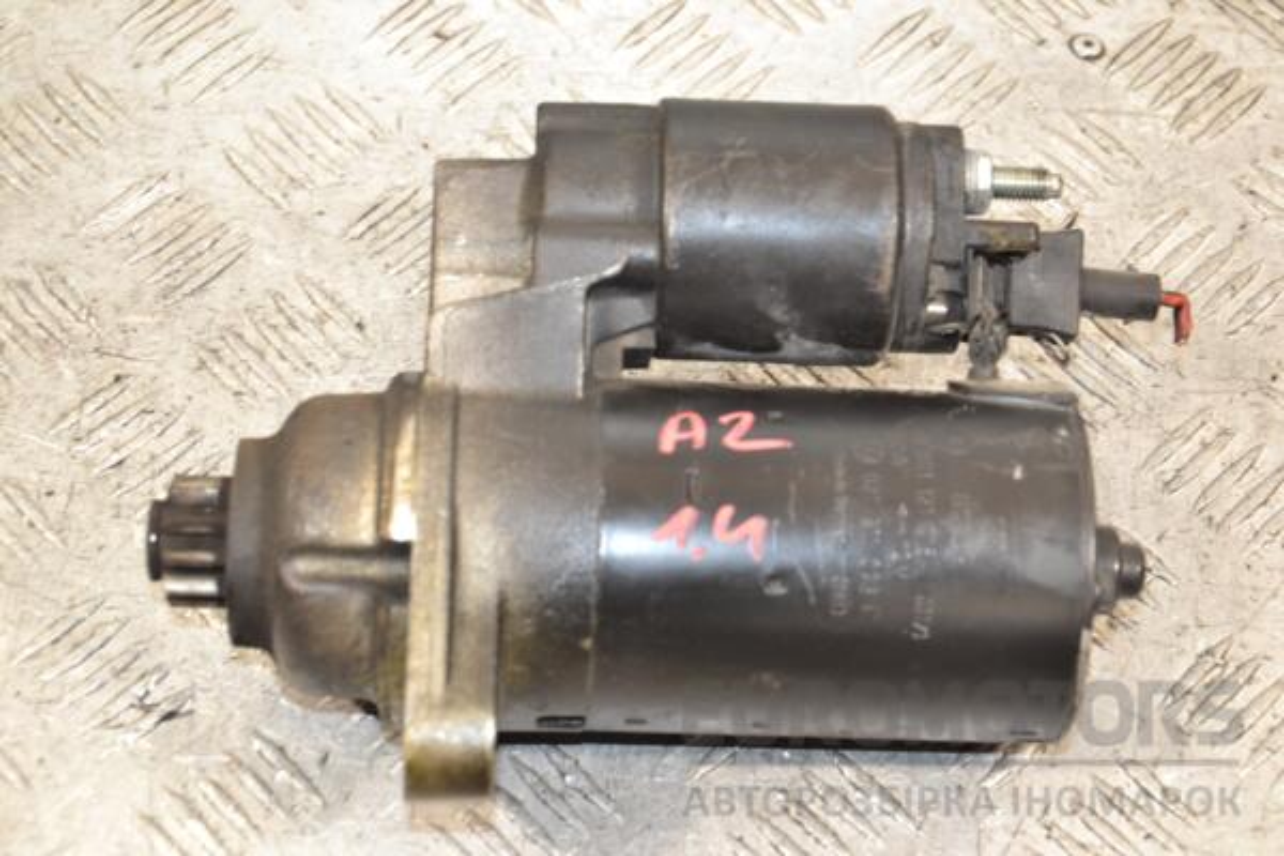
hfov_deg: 35.1
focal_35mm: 57
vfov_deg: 23.8
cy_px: 428
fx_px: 2033
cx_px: 642
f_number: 5
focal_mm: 38
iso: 800
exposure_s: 1/60
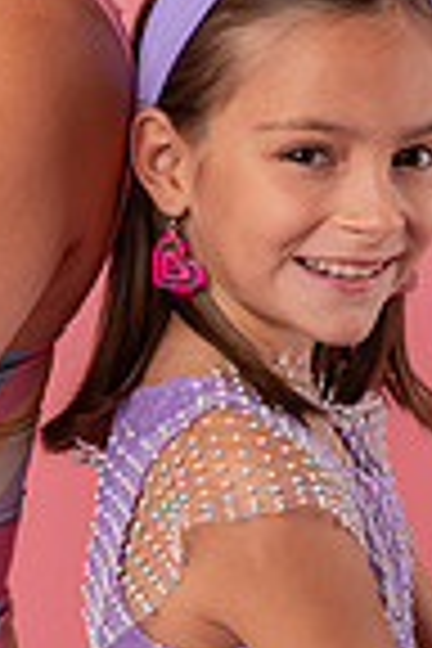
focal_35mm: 147
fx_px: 2646
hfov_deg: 9.3
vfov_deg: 13.9
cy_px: 238
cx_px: 36
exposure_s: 1/100
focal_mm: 47
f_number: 5
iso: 160
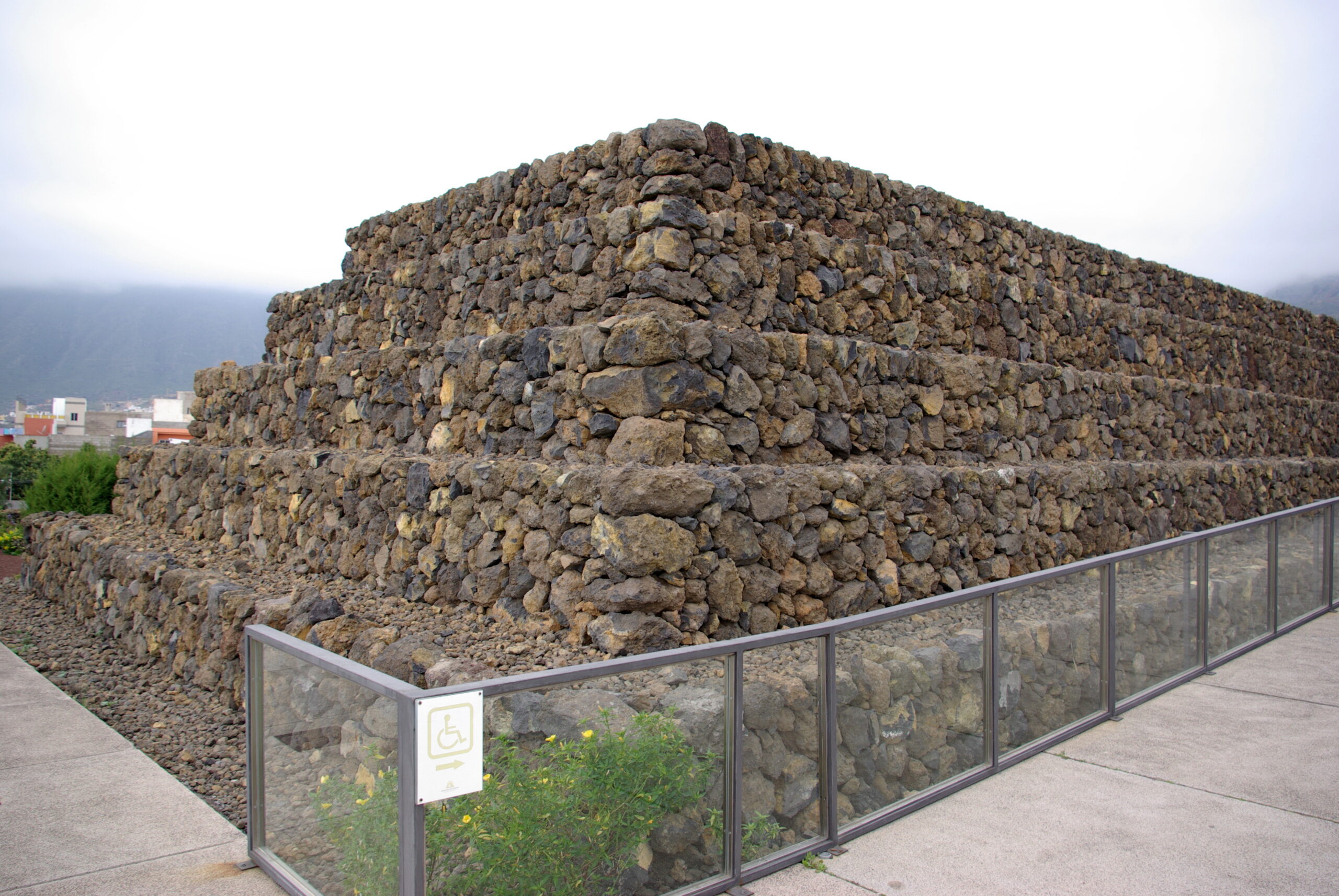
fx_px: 1006
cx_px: 670
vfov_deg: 48.1
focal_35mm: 27
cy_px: 448
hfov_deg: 67.3
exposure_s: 1/125
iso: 100
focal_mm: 18
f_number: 5.6
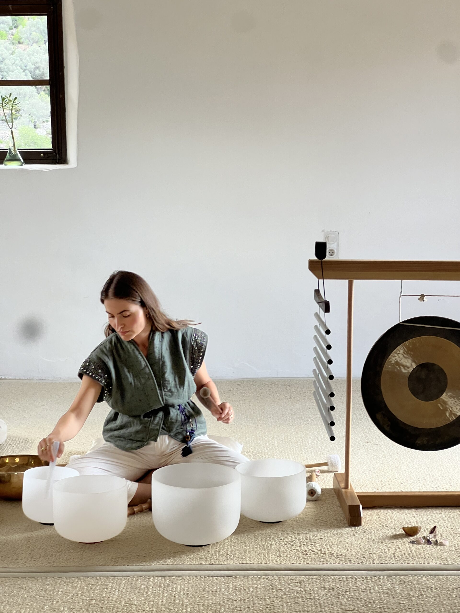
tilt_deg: -7.7
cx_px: 230
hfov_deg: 19.1
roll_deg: +0.3
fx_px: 1364
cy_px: 306
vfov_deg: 25.3
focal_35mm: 77
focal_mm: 9
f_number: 2.8
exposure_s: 1/99
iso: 125
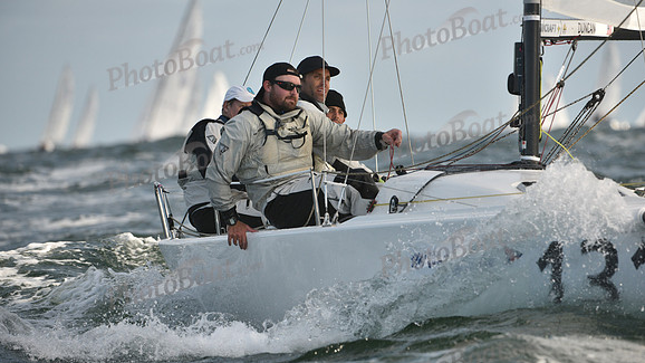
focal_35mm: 368
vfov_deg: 3.3
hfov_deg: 5.9
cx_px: 322
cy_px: 207
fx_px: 6293
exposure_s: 1/1600
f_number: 5.6
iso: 320
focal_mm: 350
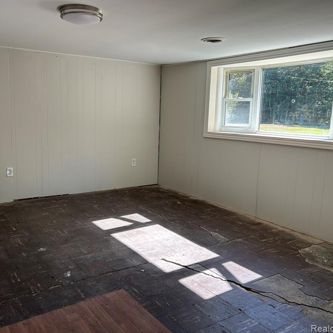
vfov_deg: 52.5
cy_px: 167
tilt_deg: -8.7
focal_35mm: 31
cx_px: 131
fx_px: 337
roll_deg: -0.6
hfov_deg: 52.1
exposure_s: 1/204
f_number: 1.5
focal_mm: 5.7
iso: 40
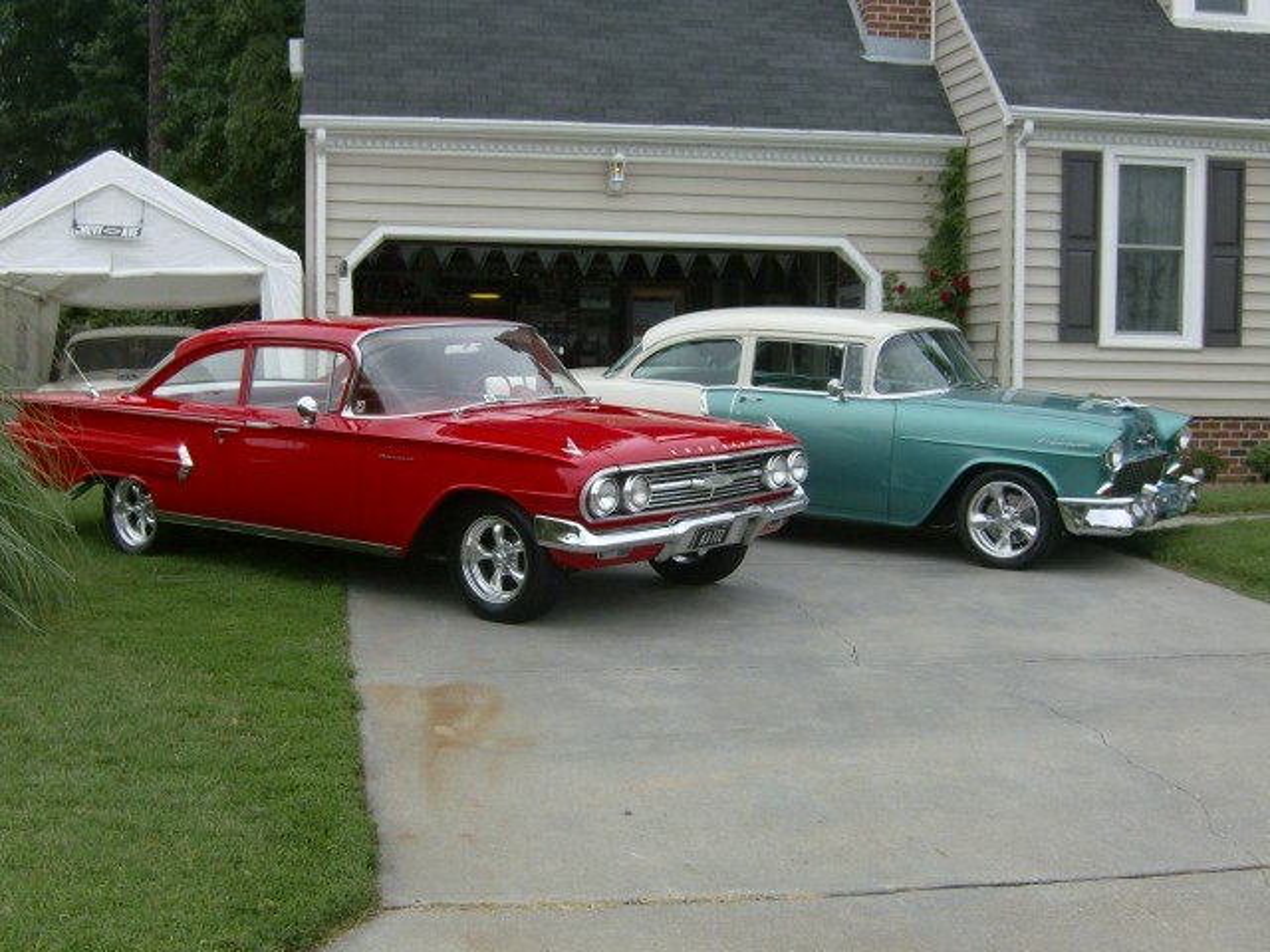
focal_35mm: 46
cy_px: 476
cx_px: 635
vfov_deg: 31.5
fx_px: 1688
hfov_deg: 41.2
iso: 100
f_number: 5.1
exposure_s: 1/326
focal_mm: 7.7
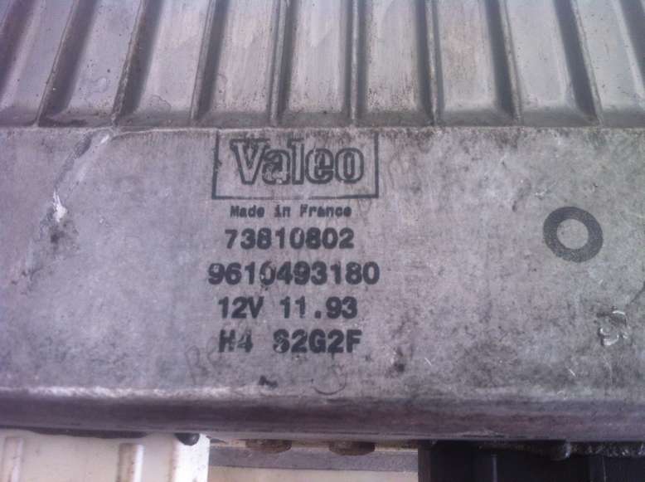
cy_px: 241
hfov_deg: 52.7
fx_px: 651
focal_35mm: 35
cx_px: 322
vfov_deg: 40.6
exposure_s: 1/20
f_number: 2.8
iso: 80
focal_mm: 3.85
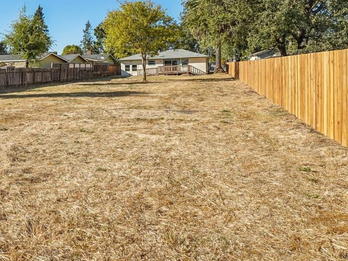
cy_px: 53
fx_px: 302
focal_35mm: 30
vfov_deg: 44.6
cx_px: 26
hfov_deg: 51.8
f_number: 9
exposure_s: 1/500
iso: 500
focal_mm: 14
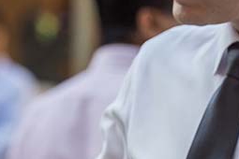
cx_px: 236
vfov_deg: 1.9
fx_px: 4753
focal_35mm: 716
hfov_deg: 2.9
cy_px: 58
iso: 640
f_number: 8
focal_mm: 190
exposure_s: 1/800
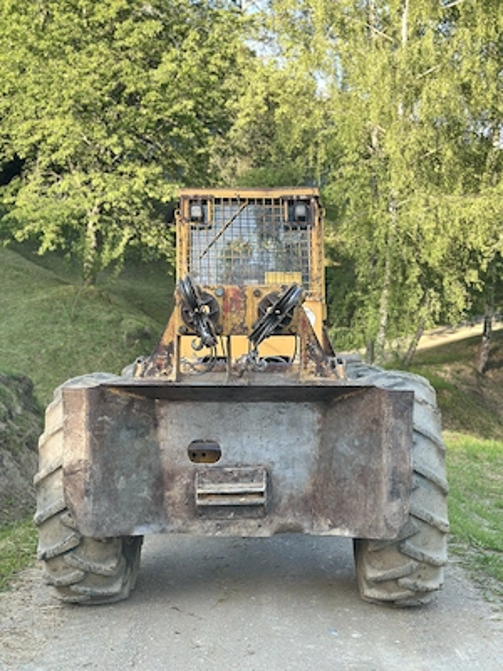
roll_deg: -1.3
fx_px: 930
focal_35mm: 48
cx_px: 252
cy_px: 336
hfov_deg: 30.3
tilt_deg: -0.7
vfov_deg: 39.7
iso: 80
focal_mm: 6.86
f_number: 1.78
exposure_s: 1/287
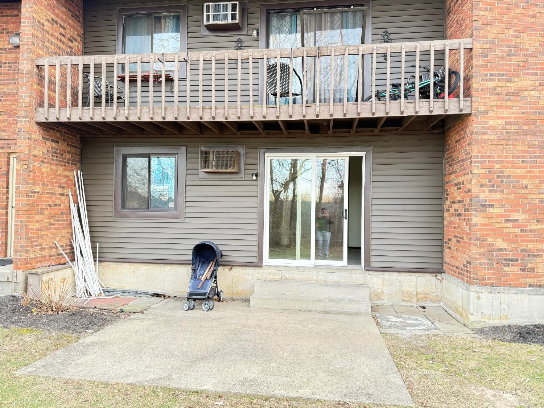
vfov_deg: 56.8
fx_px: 377
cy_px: 204
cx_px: 272
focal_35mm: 24
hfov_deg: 71.6
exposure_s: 1/68
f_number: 1.78
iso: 200
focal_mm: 6.76
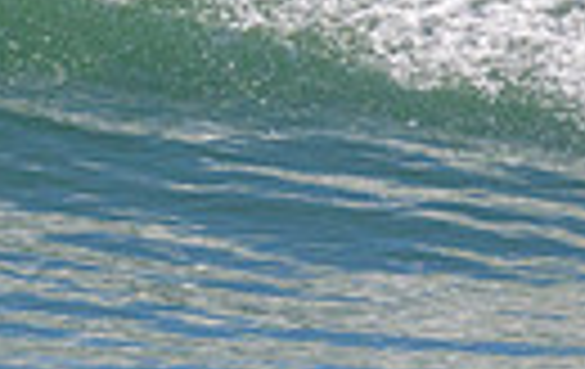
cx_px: -504
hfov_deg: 0.6
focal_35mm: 3625
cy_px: -290
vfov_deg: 0.4
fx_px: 57944
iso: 1000
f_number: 11
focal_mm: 800
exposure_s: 1/2000
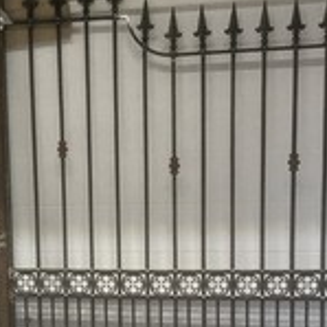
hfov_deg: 24.0
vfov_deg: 24.9
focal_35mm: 69
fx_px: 737
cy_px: 213
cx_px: 4
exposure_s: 1/33
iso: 40
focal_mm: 4.15
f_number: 2.2
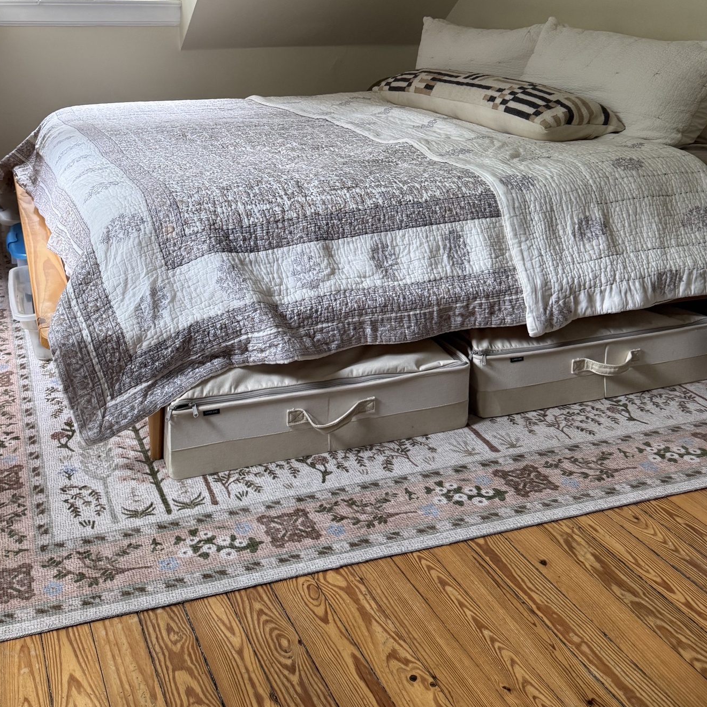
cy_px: 143
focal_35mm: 37
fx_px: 855
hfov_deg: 44.5
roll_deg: -1.3
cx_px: 260
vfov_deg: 42.9
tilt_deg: -10.3
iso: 200
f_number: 1.78
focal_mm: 6.76
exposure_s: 1/109
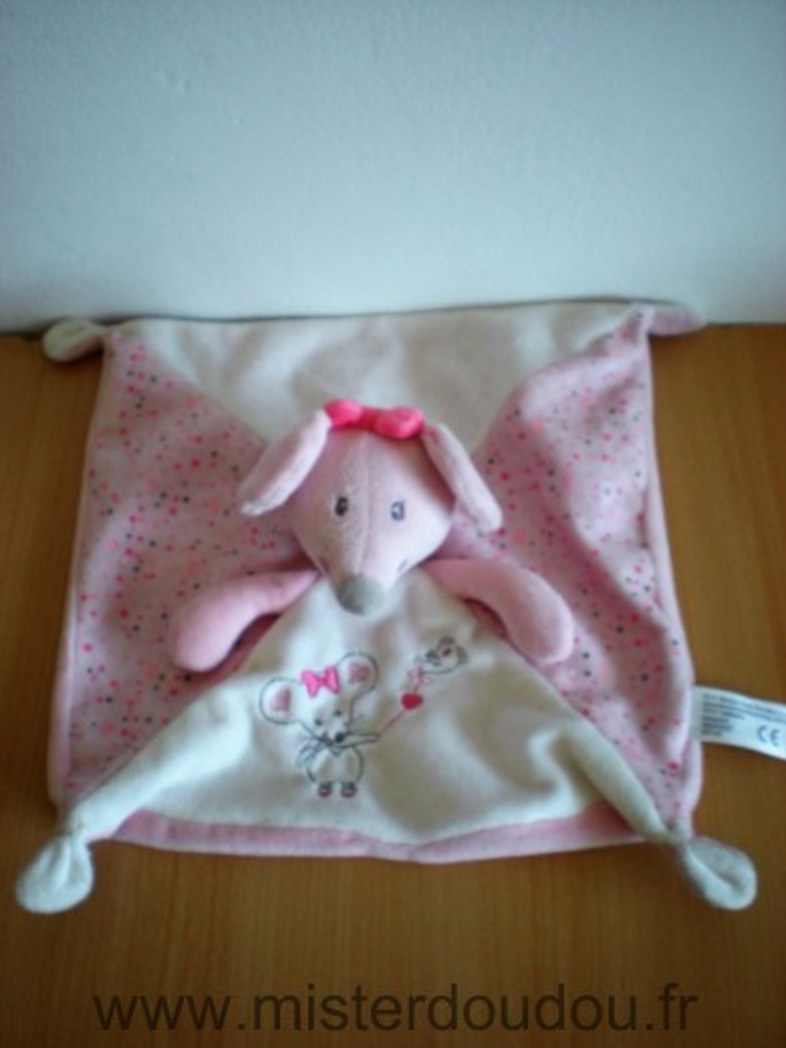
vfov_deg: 49.0
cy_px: 524
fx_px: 1150
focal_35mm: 38
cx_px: 393
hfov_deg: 37.7
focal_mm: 6.3
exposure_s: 1/27.8
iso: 200
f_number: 3.1
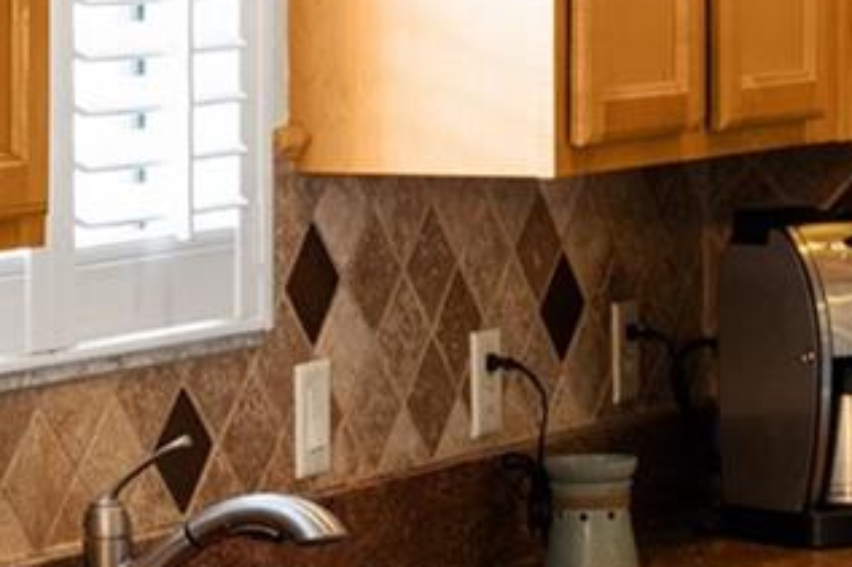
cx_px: 1408
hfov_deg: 8.3
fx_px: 5724
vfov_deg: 5.7
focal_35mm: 242
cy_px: 191
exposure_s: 1/8
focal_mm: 48
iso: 400
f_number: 8
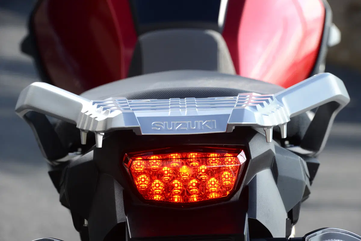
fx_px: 2006
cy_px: 120
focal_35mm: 200
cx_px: 180
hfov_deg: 10.3
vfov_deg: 6.9
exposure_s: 1/200
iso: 200
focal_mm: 200
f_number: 11
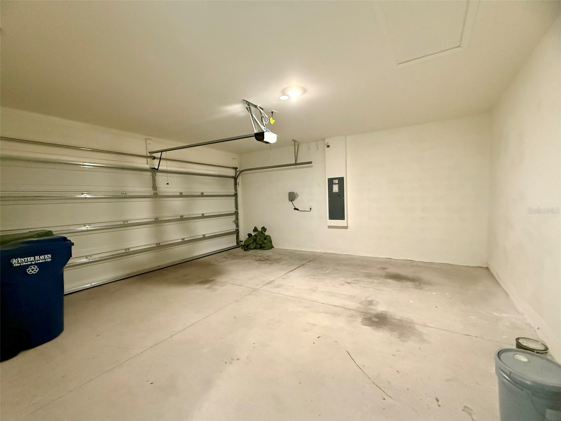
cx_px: 280
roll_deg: -1.1
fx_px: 227
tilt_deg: -2.5
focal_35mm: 14
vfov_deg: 85.7
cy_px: 210
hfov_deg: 102.1
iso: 1000
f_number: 2.2
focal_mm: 2.22
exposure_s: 1/60
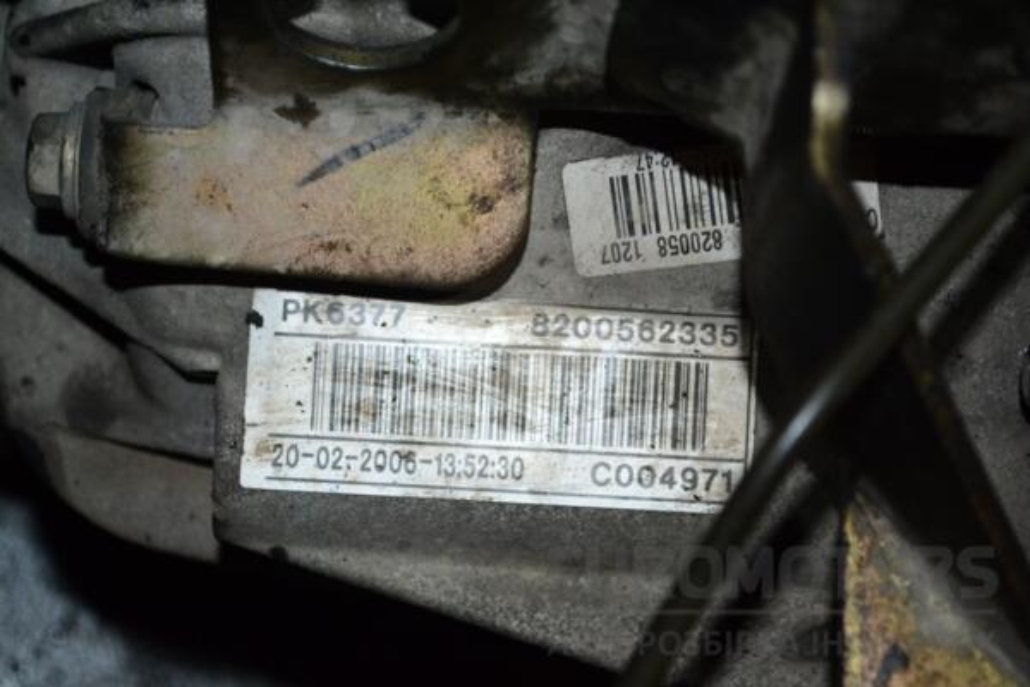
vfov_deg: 16.6
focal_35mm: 82
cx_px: 515
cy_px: 344
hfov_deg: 24.6
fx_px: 2360
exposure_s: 1/60
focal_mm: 55
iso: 720
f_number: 7.1
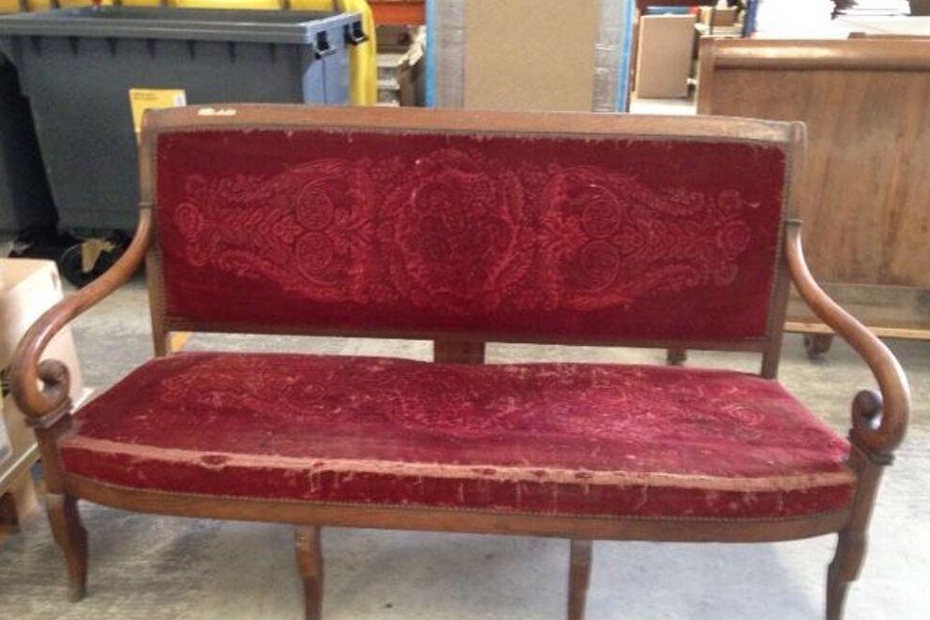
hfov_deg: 54.4
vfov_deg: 37.8
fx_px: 904
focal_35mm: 35
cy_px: 351
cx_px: 471
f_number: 2.4
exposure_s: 1/15
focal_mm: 4.12
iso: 500
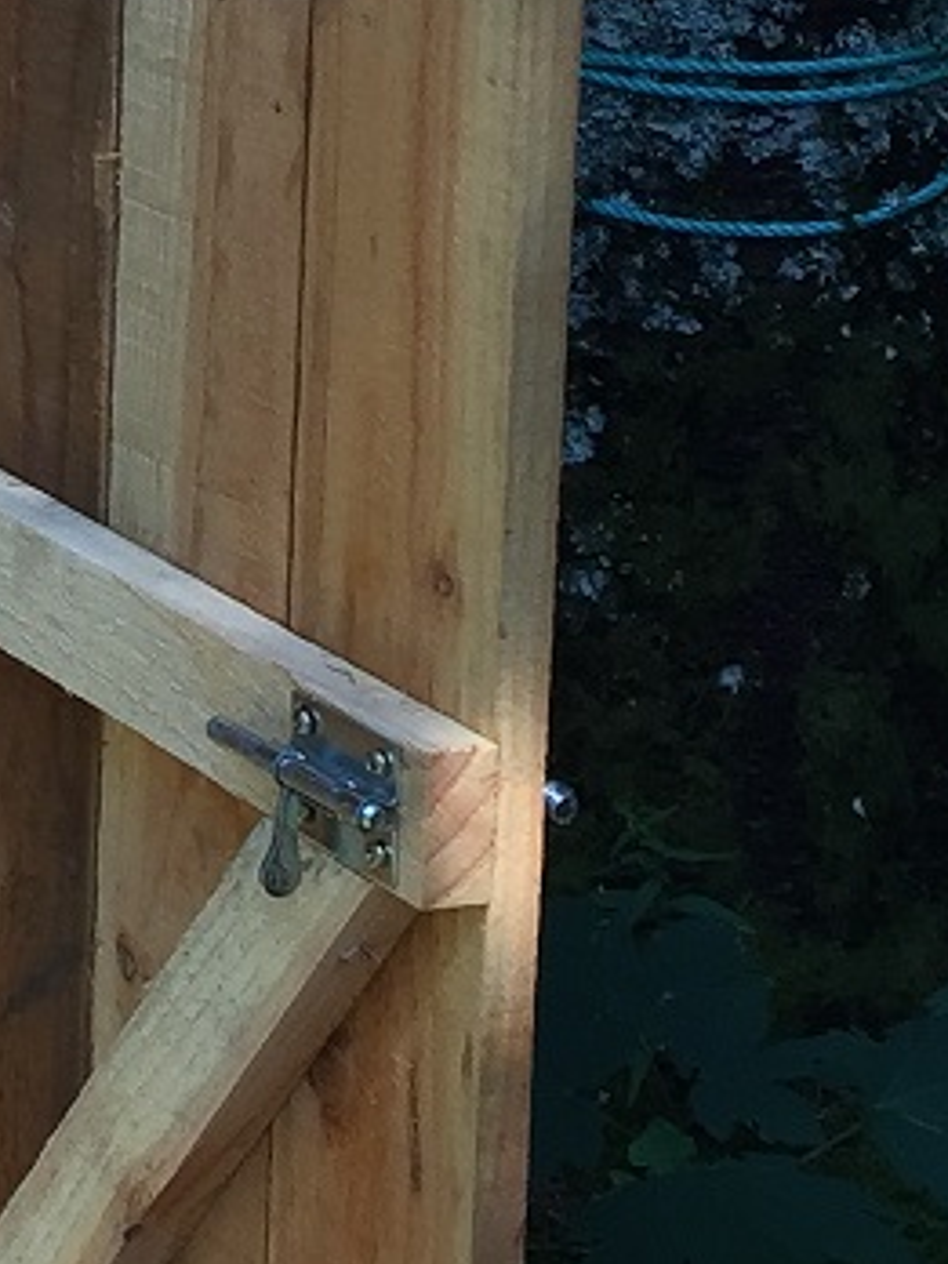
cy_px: -171
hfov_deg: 10.0
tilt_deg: -9.7
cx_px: -995
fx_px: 4966
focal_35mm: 136
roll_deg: +0.5
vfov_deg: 14.1
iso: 32
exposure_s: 1/319
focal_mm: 4.15
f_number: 2.2
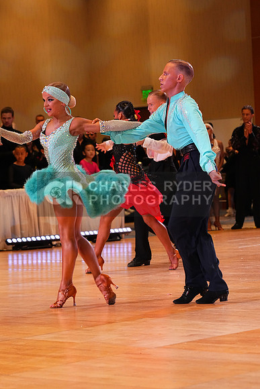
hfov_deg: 11.0
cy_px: 194
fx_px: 1353
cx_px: 130
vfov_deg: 16.4
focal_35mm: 125
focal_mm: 125
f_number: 6.3
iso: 5000
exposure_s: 1/320
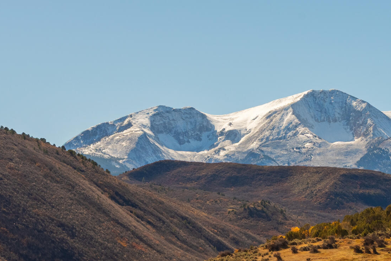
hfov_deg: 10.8
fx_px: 2064
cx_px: 300
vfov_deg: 7.2
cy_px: 278
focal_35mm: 190
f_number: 11
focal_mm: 70
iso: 200
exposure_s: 1/3200
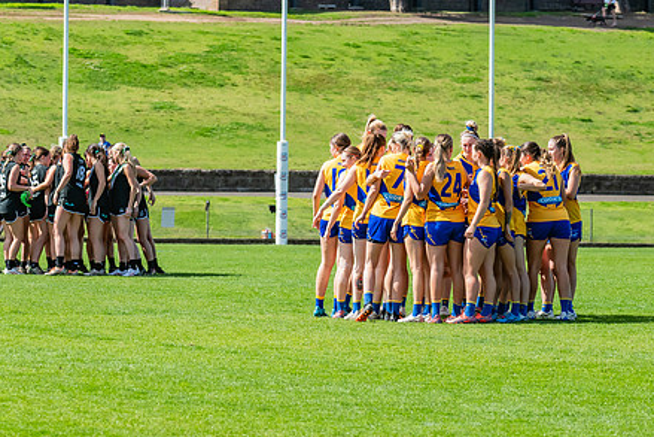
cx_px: 267
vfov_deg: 5.2
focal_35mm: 262
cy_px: 157
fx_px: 4761
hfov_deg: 7.9
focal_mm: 170
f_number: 8
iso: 800
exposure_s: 1/1600
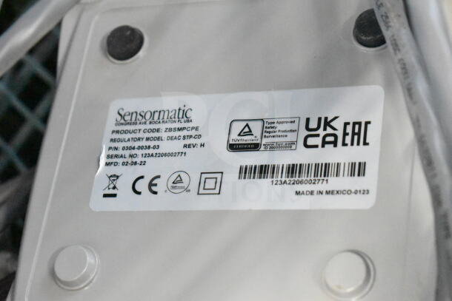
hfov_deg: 24.6
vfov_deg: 16.6
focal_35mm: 82
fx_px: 1036
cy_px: 150
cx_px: 226
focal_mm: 55
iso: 25600
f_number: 5.6
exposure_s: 1/80
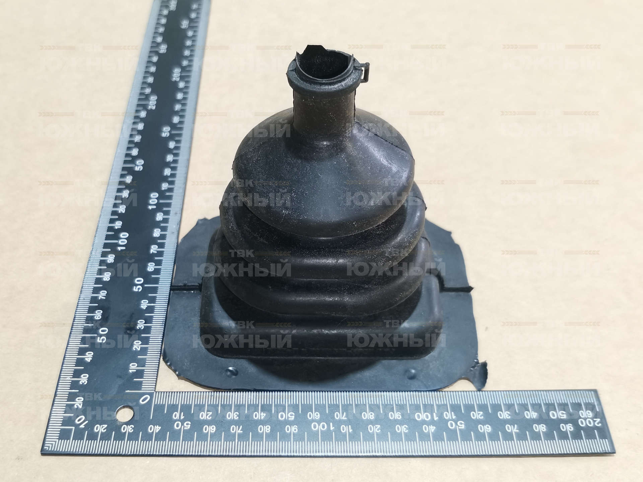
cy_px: 241
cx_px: 322
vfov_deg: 53.1
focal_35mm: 26
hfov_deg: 67.3
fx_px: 483
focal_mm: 4.66
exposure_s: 1/50
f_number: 1.4
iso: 250
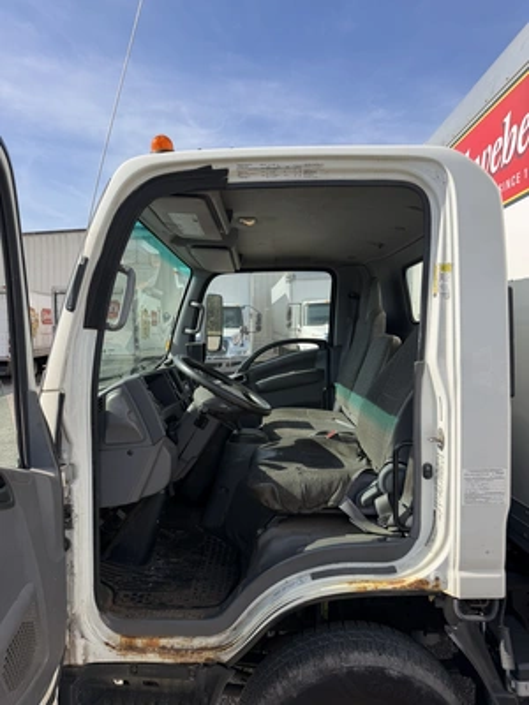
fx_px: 489
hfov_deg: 56.8
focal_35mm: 24
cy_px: 352
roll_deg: -0.4
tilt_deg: -0.2
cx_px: 264
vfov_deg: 71.6
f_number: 1.78
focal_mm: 6.76
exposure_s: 1/2703
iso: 80
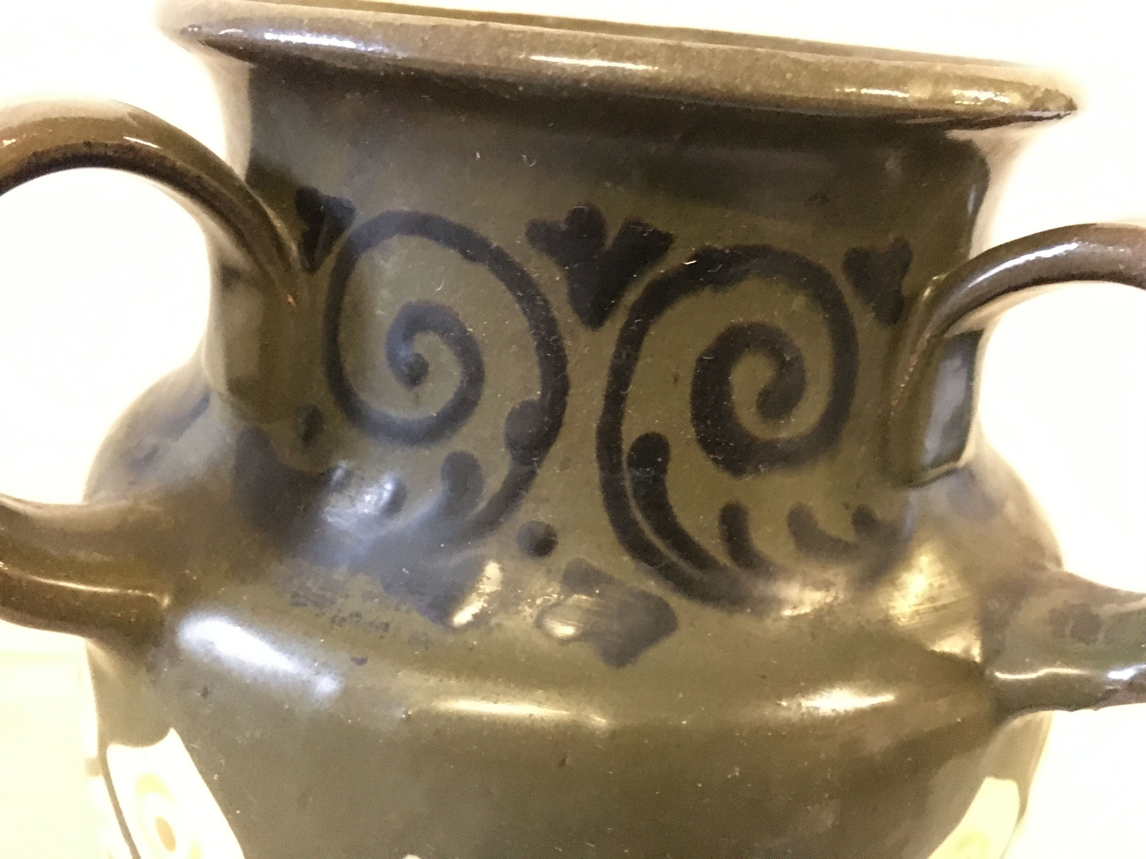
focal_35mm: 29
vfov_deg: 48.2
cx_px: 573
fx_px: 960
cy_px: 430
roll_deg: -6.0
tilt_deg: -23.3
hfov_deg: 61.7
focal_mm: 4.15
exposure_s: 1/17
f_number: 2.2
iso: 1000
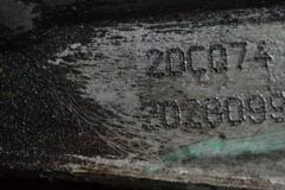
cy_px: 19
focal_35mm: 120
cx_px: 165
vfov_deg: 11.4
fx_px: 950
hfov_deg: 17.1
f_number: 7.1
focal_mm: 32
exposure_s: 1/60
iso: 400
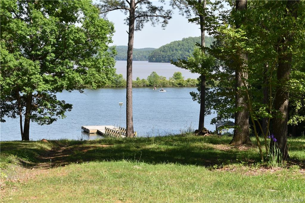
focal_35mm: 82
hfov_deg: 24.6
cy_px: 102
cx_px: 152
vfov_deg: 16.5
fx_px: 699
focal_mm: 55
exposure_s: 1/200
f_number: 7.1
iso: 100
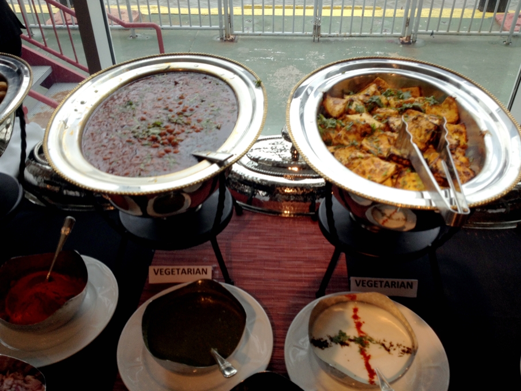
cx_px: 260
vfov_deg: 40.7
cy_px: 196
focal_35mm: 35
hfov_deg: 52.6
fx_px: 527
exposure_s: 1/60
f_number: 2.4
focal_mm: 4.28
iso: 50
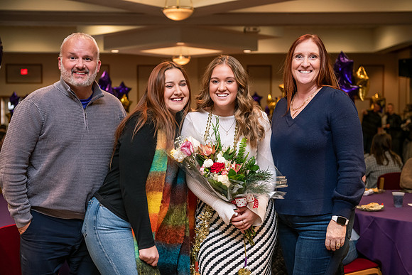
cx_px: 206
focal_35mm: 55
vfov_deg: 24.6
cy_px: 138
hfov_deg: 36.2
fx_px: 630
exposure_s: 1/200
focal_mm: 55
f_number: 3.5
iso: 1600
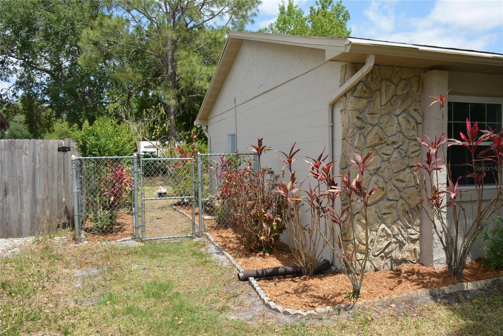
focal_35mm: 27
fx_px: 377
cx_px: 252
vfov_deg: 48.0
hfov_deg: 67.3
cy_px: 168
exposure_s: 1/250
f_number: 8
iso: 125
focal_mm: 18
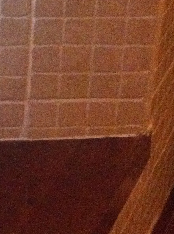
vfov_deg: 17.8
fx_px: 719
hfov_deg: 13.0
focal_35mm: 107
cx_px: -89
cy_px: -20
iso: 1000
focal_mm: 3.85
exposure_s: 1/15
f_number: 2.8
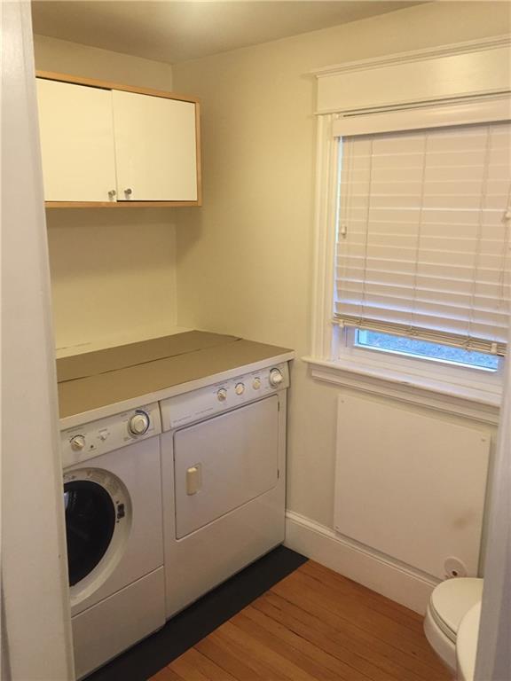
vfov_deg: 61.7
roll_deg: +0.1
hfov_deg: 48.2
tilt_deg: -11.9
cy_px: 340
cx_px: 256
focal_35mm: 29
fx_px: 571
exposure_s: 1/30
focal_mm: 4.15
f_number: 2.2
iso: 125
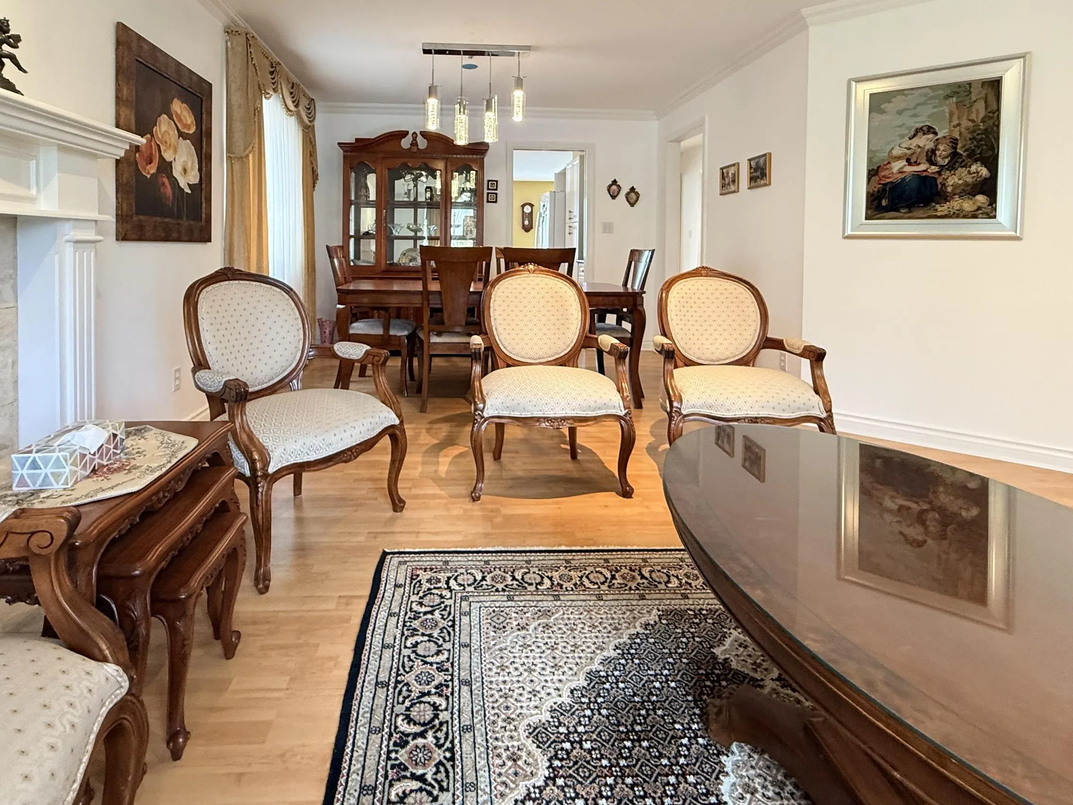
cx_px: 485
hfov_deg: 84.4
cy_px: 264
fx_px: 589
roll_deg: +0.1
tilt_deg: -1.0
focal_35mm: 19
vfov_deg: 66.7
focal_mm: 2.22
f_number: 2.2
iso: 320
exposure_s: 1/60
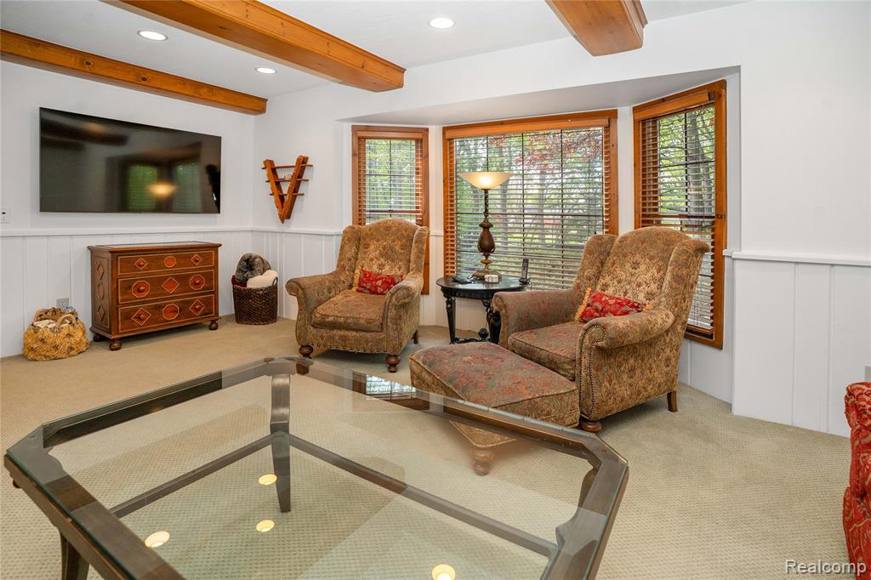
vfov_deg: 73.7
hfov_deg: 96.8
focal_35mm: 16
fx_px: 387
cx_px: 436
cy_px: 290
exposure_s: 1/60
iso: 400
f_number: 5.6
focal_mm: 16
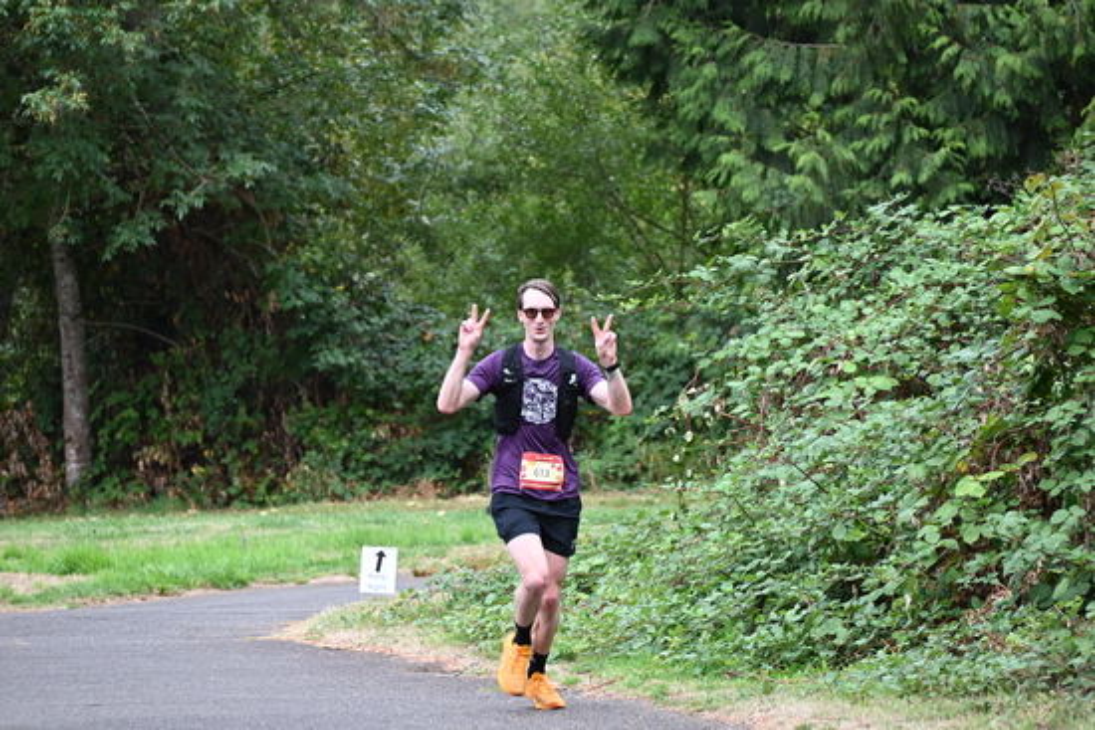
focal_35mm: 200
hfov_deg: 10.3
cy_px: 365
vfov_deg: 6.9
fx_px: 6085
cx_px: 548
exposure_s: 1/250
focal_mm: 200
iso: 1000
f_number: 6.3
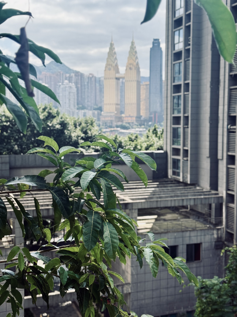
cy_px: 158
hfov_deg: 30.3
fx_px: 438
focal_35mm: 48
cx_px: 118
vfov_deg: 39.7
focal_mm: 6.8
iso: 80
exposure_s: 1/2088
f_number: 1.8
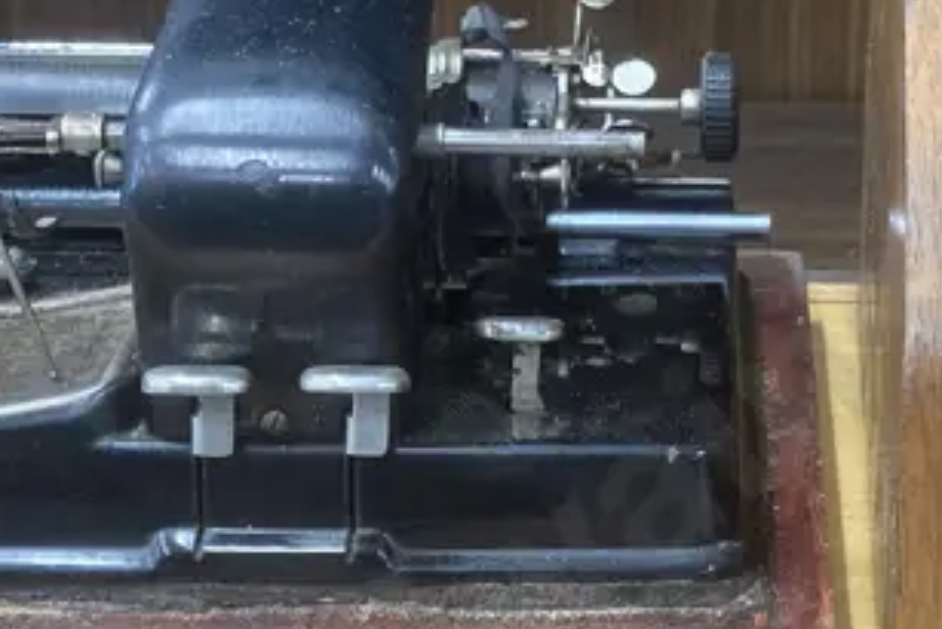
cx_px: 865
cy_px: 344
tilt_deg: -20.8
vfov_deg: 14.1
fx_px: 2539
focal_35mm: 97
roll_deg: -1.9
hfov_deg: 20.5
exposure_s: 1/50
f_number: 1.8
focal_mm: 3.99
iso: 200
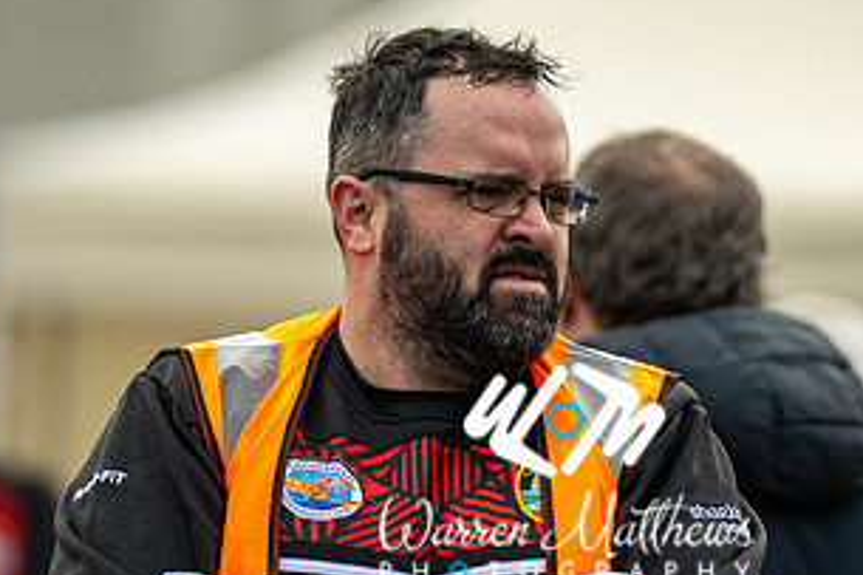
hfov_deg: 2.9
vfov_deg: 1.9
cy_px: 482
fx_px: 17106
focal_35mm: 714
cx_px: 563
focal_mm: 250
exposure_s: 1/1600
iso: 500
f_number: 2.8
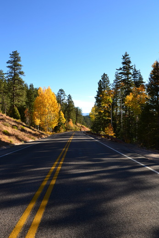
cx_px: 80
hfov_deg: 43.6
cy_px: 119
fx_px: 199
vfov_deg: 61.9
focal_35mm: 30
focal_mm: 20
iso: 400
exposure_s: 1/200
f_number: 10
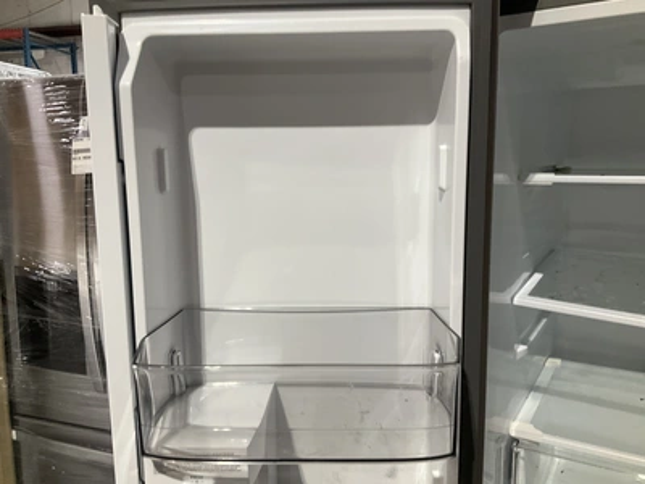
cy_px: 242
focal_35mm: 29
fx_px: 540
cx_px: 322
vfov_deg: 48.2
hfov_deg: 61.7
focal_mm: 3
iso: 100
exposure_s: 1/60
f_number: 1.8
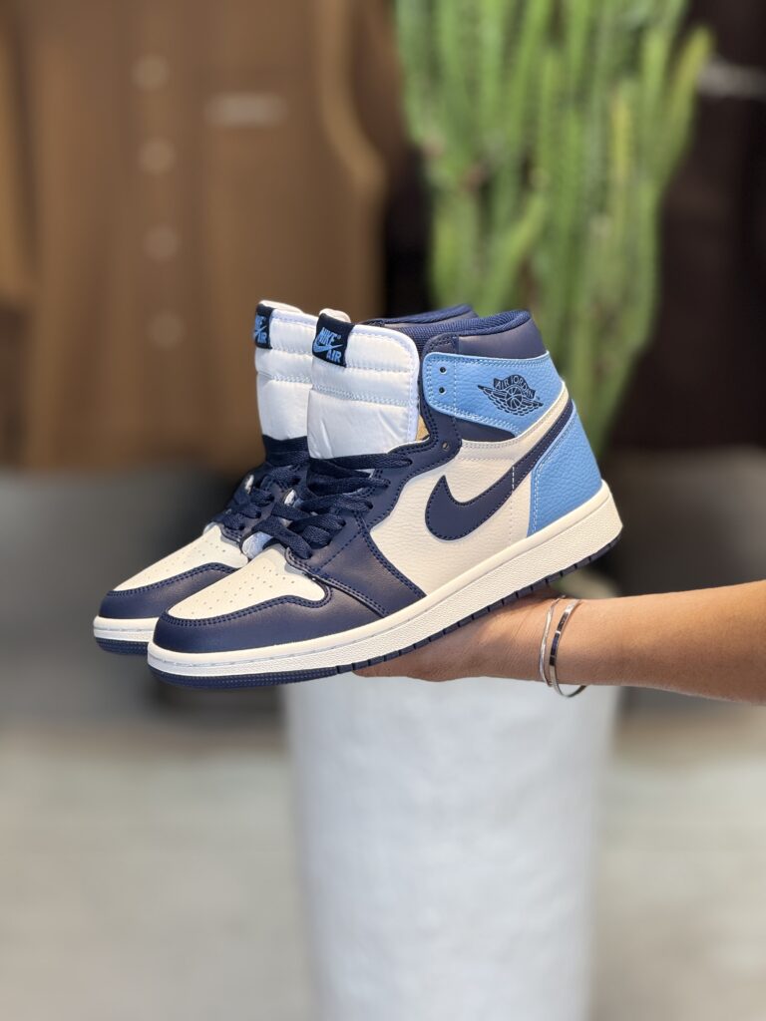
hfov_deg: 12.3
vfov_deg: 16.4
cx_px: 383
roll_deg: -0.9
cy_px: 510
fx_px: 3541
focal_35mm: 120
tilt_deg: -14.9
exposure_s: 1/100
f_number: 2.8
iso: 80
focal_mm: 15.66
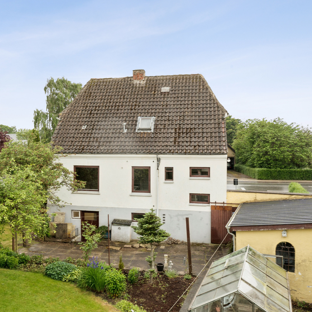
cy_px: 156
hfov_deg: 51.7
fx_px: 316
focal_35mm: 31
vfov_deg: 52.5
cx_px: 108
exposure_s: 1/60
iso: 400
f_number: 10
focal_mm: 24
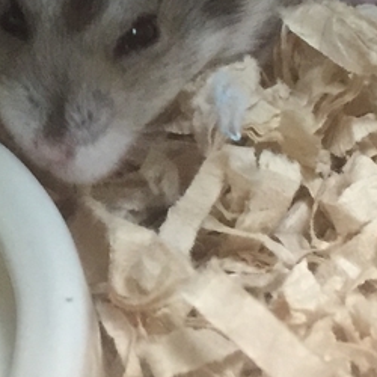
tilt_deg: -37.2
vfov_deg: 14.0
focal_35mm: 123
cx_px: 30
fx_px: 1516
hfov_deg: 14.0
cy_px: 5
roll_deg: -2.2
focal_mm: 4.15
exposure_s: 1/30
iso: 250
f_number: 2.2
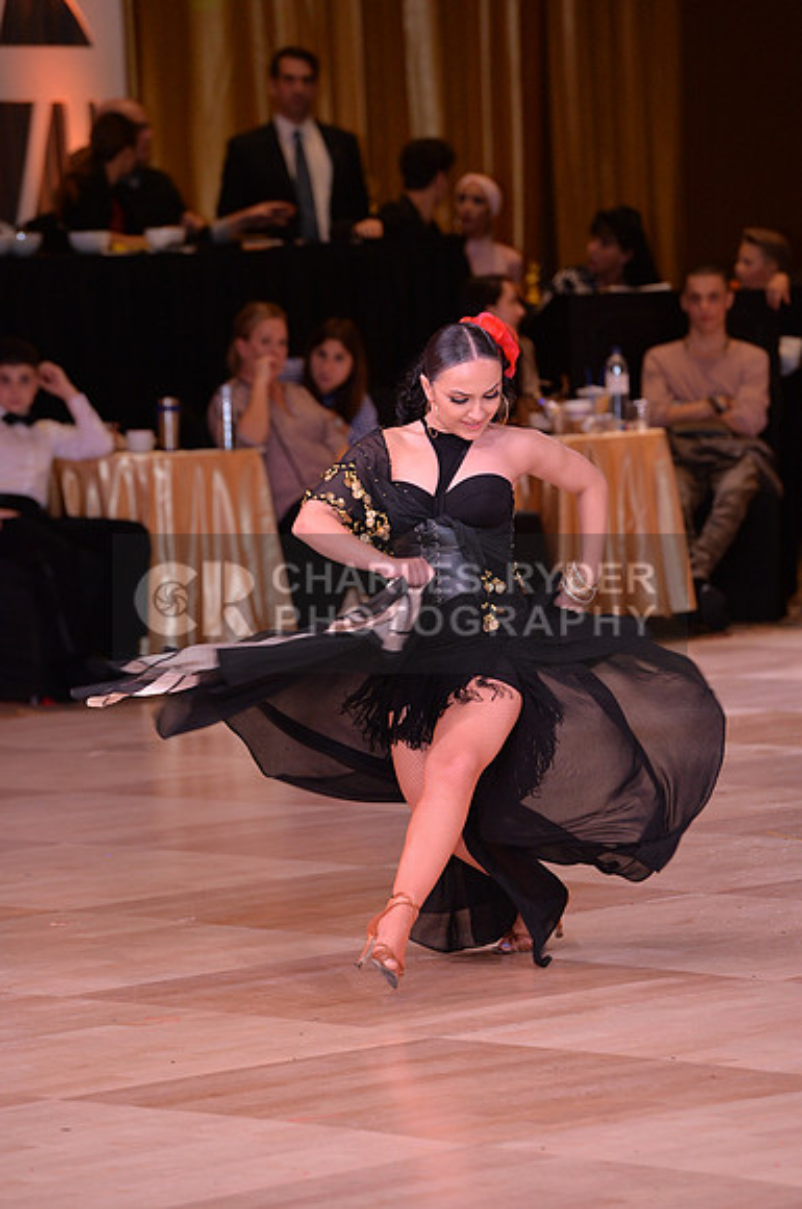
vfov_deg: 10.3
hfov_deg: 6.8
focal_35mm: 200
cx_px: 401
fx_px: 6703
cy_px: 604
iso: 1600
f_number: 5.6
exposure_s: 1/250
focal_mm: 200
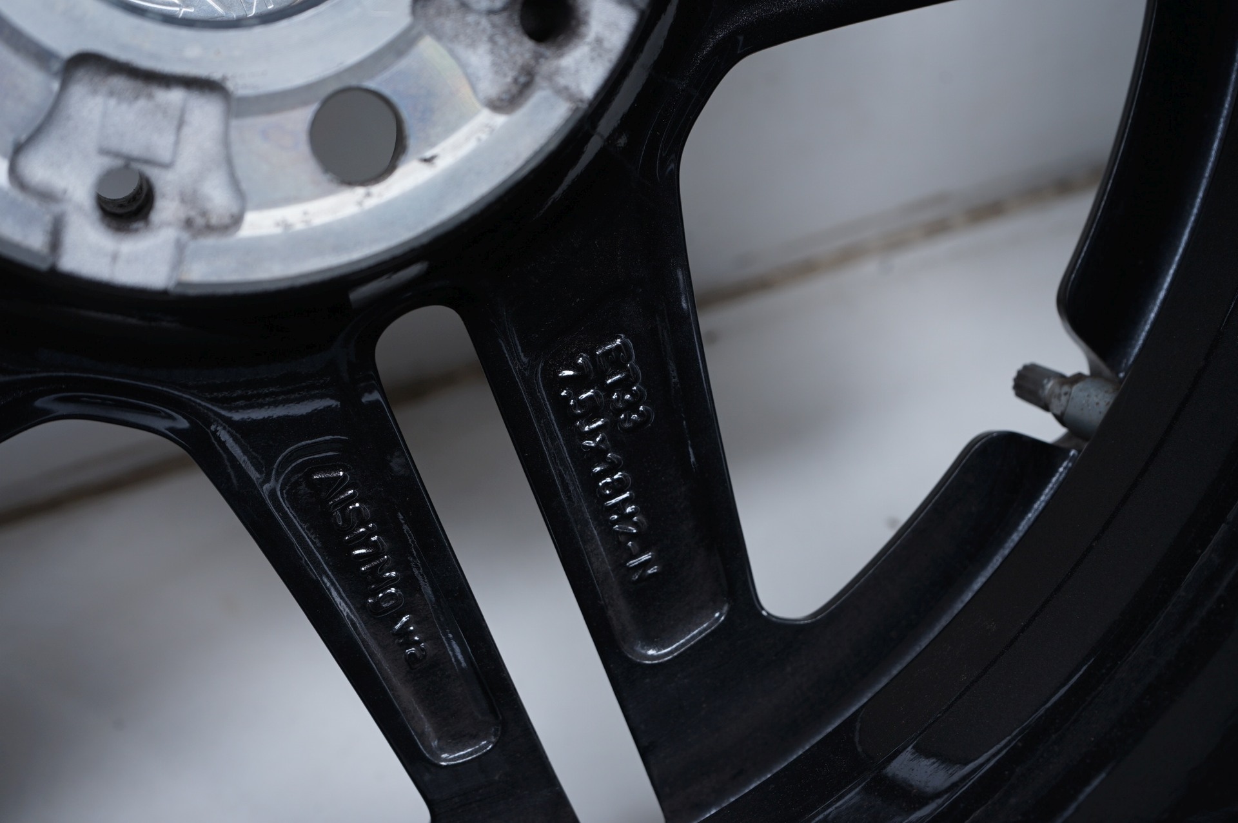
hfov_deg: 39.6
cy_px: 412
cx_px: 619
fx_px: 1718
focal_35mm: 50
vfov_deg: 27.0
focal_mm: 50
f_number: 7.1
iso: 250
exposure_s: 1/125
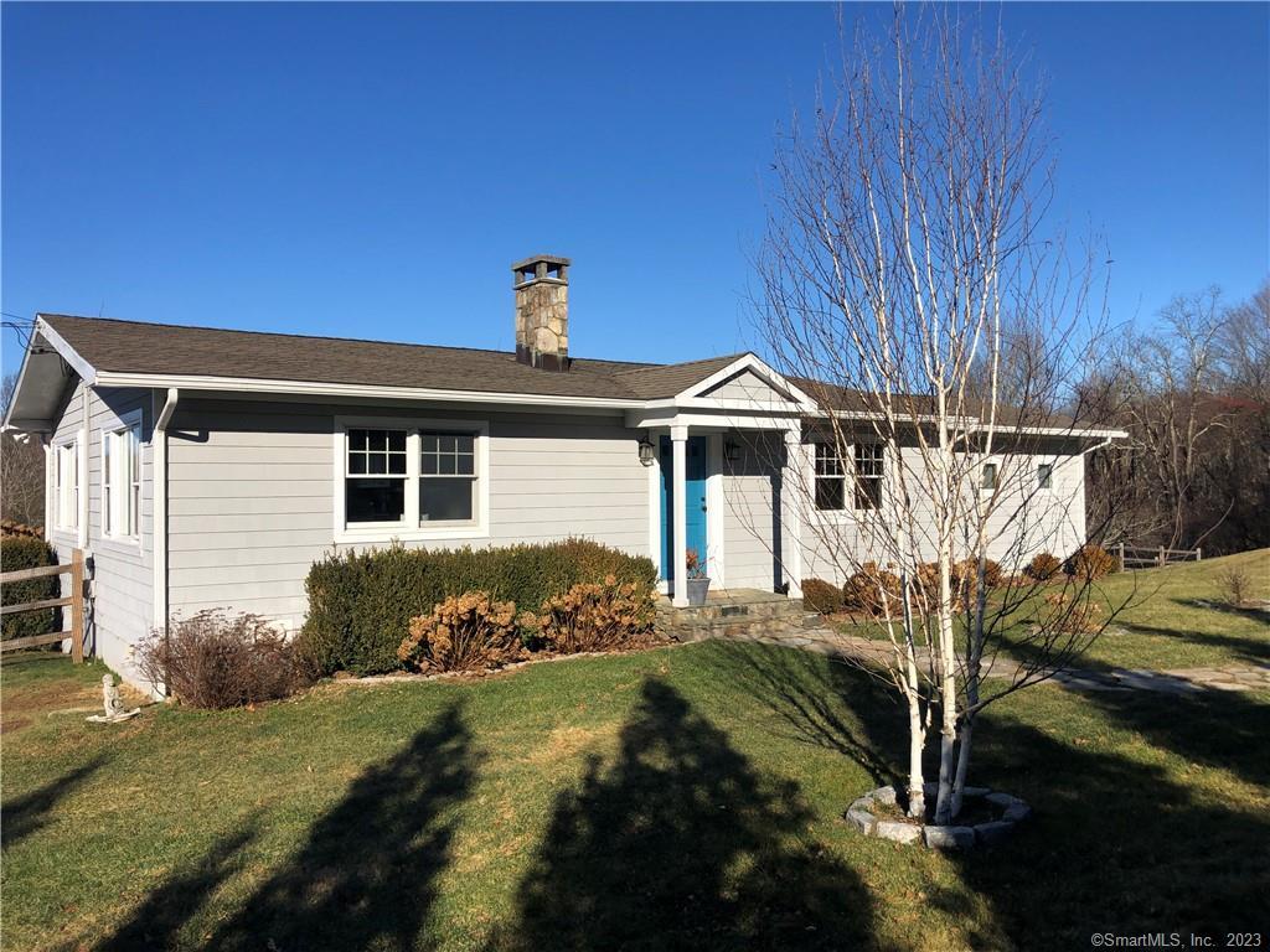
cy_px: 476
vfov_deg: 49.7
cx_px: 635
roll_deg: +0.9
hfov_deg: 63.4
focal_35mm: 28
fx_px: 1027
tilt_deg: +1.5
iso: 20
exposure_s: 1/2825
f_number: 1.8
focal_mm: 3.99
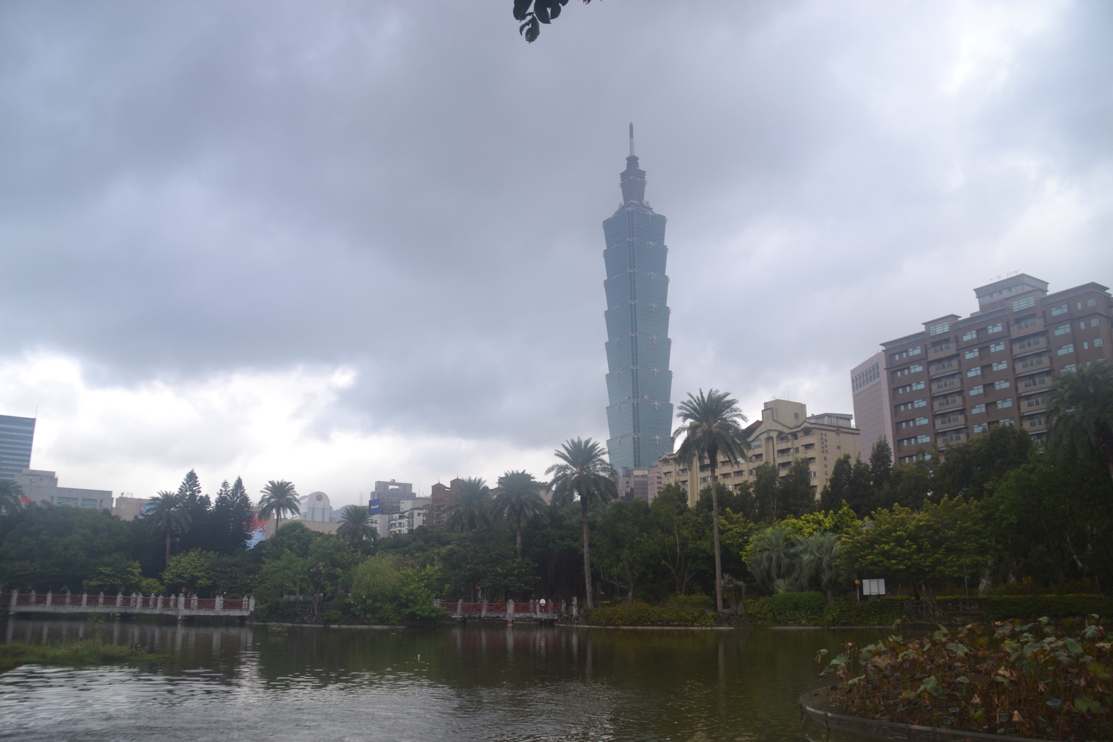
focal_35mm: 27
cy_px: 371
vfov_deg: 47.9
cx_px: 556
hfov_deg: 67.4
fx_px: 835
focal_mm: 18
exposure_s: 1/160
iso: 100
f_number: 6.3
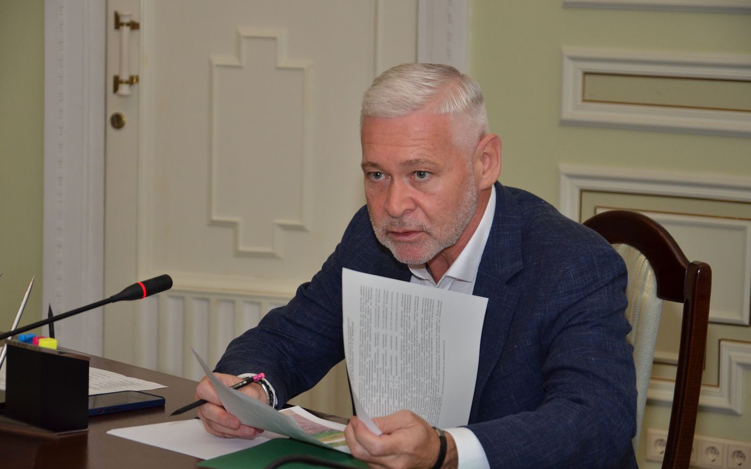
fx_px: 2190
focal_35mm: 107
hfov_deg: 19.5
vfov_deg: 12.2
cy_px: 241
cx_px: 376
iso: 640
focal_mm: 70
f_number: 5.3
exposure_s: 1/250
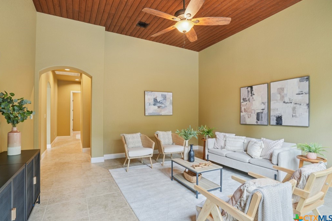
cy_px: 113
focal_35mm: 17
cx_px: 164
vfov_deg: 70.4
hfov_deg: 93.3
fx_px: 157
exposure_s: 1/4
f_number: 8
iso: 400
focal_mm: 16
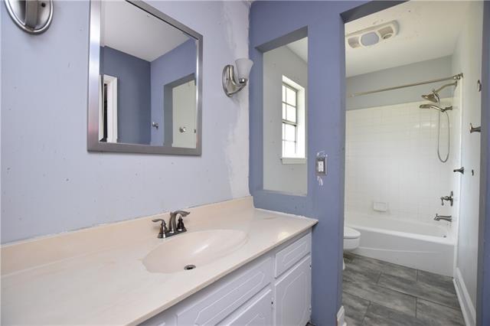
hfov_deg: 100.4
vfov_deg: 77.3
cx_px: 245
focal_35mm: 15
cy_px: 163
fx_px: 204
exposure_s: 1/60
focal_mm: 10
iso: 800
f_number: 3.5
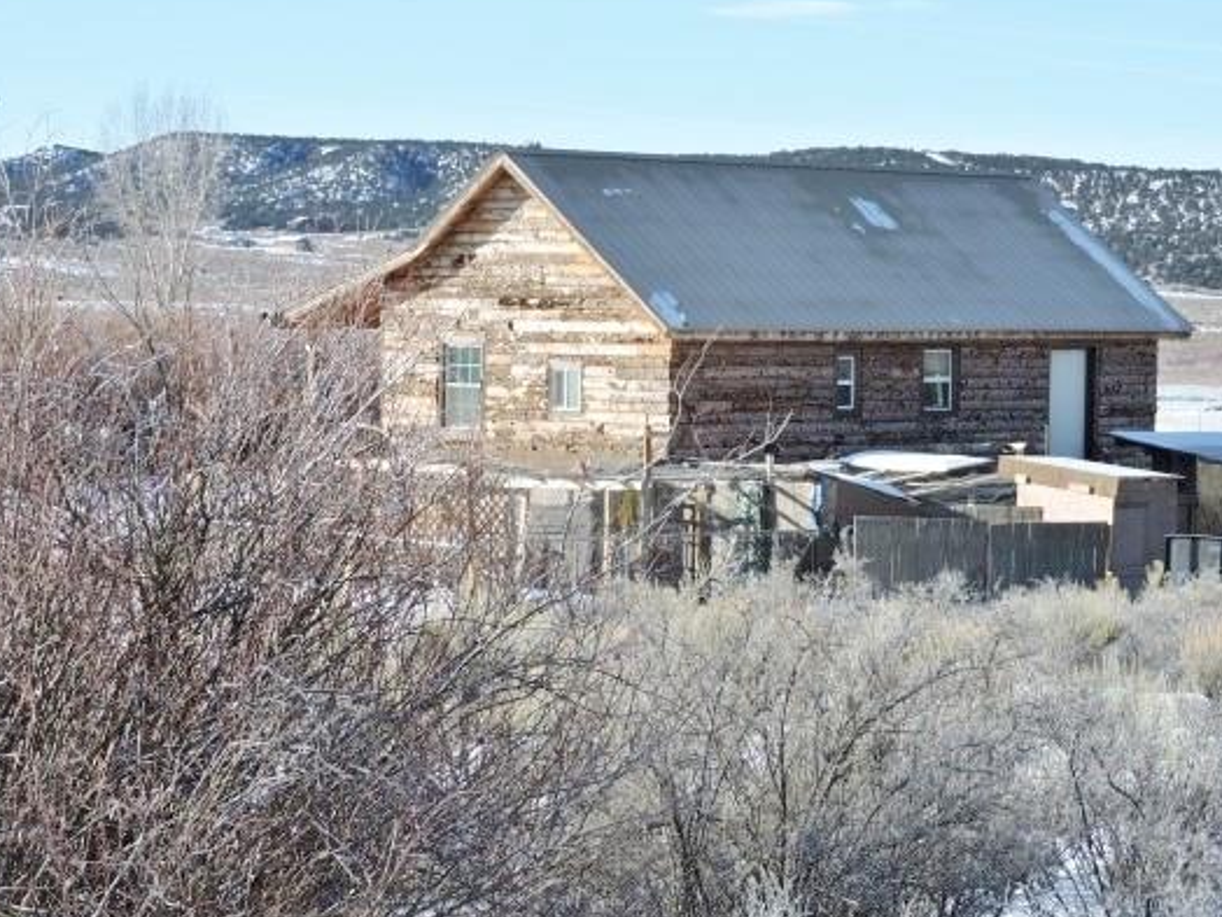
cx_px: 716
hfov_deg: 17.9
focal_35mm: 110
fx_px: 3883
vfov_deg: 13.5
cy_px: 413
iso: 100
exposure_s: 1/640
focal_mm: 16.1
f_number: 4.1
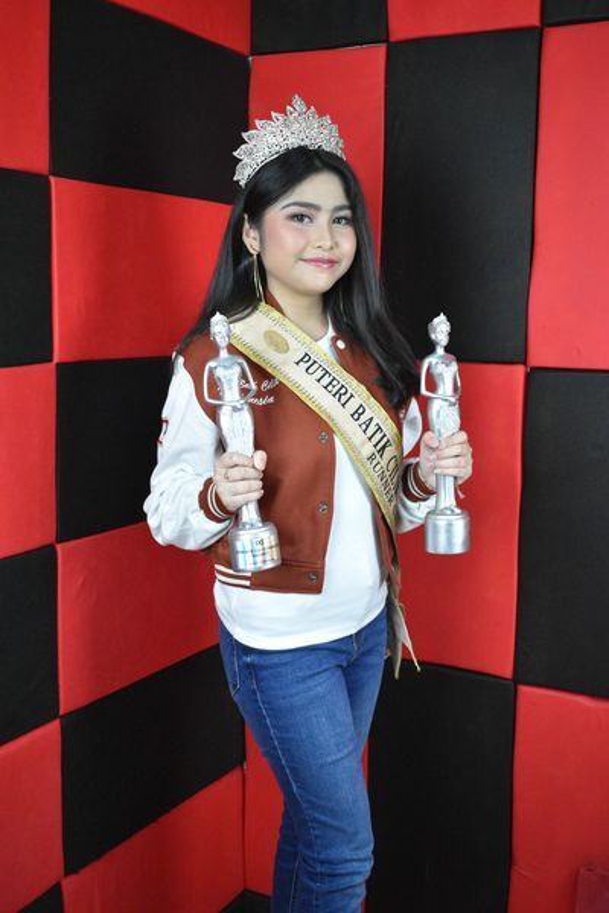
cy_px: 456
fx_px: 1066
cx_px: 304
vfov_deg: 46.4
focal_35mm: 42
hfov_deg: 31.9
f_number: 4.2
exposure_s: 1/160
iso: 3200
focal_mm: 28
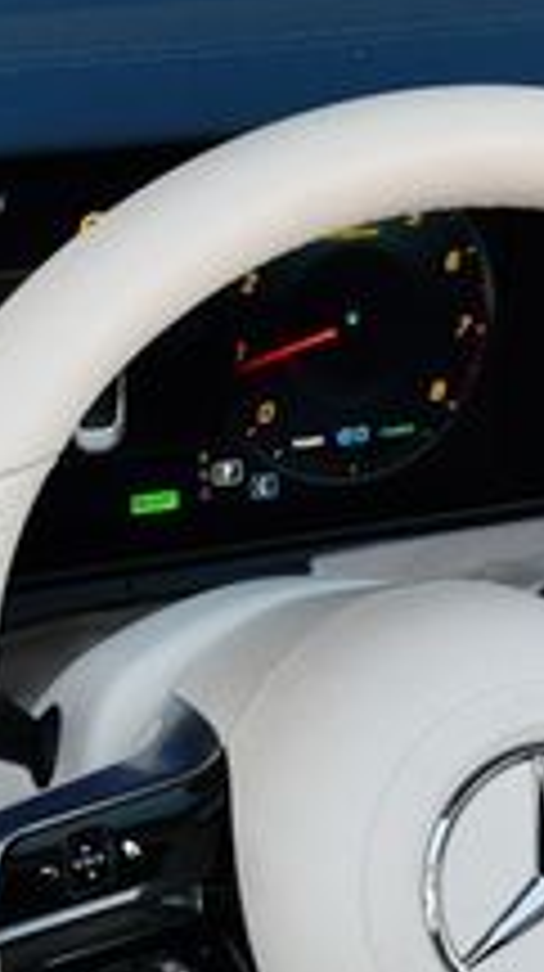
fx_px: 3524
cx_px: 522
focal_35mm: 137
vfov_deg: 15.6
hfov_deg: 8.8
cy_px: 747
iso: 400
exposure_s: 1/250
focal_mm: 22
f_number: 4.5
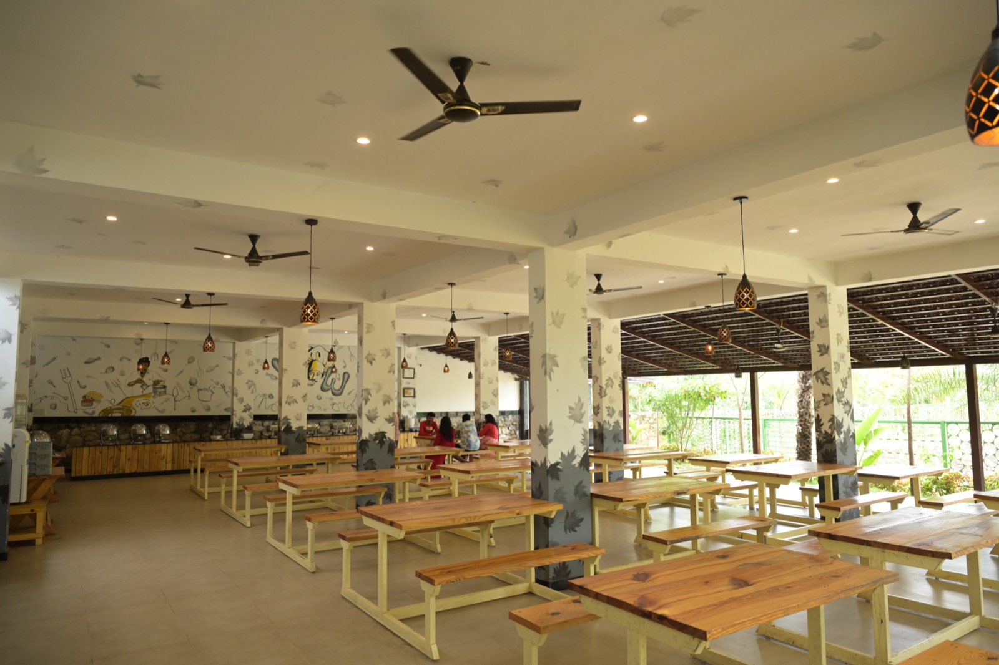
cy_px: 332
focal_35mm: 24
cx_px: 500
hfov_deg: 73.8
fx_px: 666
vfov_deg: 53.1
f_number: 4
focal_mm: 24
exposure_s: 1/160
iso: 640
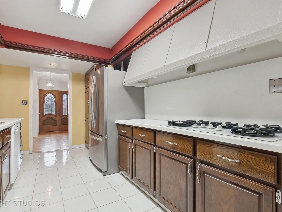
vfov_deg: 74.7
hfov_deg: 91.0
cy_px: 103
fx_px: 139
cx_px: 137
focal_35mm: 17
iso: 200
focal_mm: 10
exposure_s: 1/5
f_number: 9
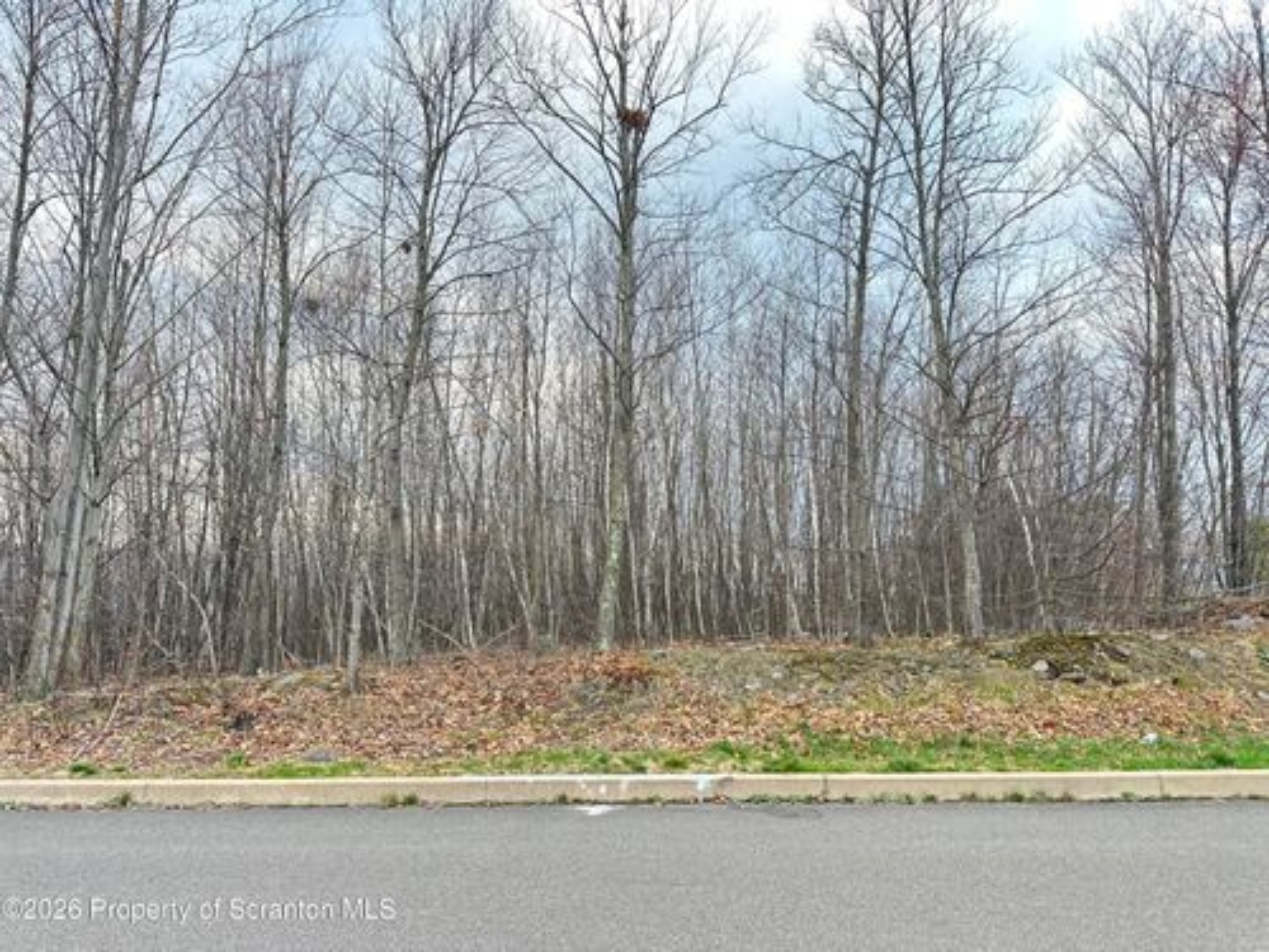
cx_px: 634
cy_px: 476
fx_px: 880
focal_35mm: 24
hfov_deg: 71.6
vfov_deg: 56.8
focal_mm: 6.86
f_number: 1.78
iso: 100
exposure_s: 1/121
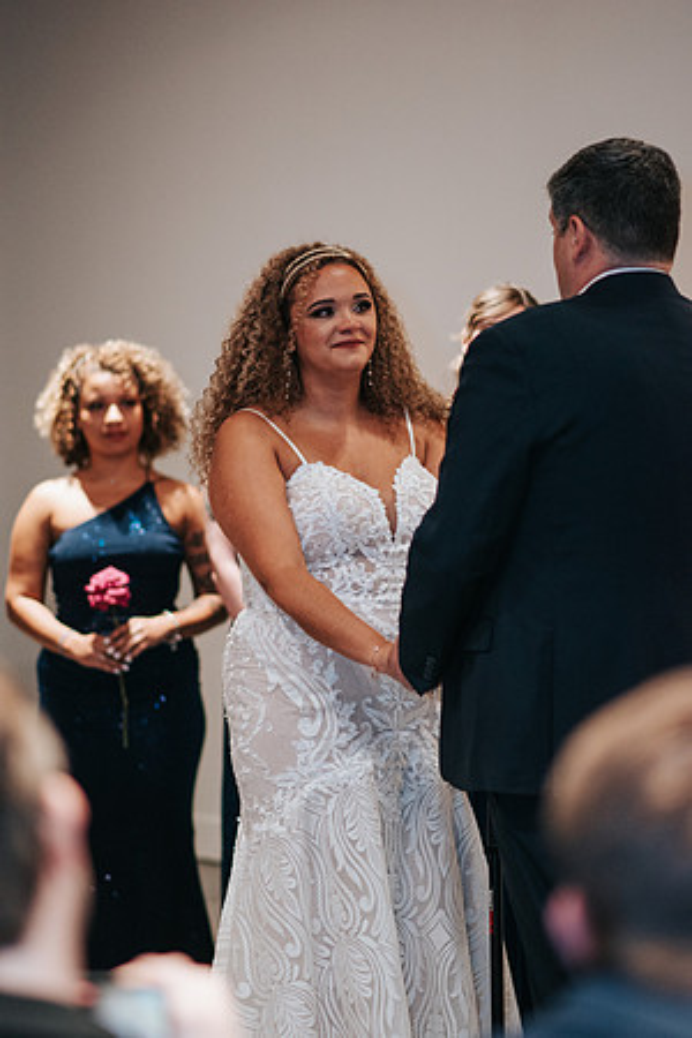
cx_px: 346
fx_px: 3676
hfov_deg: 10.8
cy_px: 519
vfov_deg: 16.1
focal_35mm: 128
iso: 800
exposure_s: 1/160
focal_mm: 85
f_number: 1.8
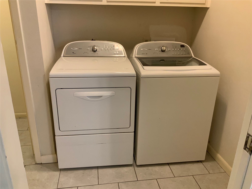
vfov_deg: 48.2
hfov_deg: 61.7
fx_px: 211
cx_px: 126
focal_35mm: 29
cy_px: 94
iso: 200
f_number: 1.8
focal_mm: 3
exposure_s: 1/60
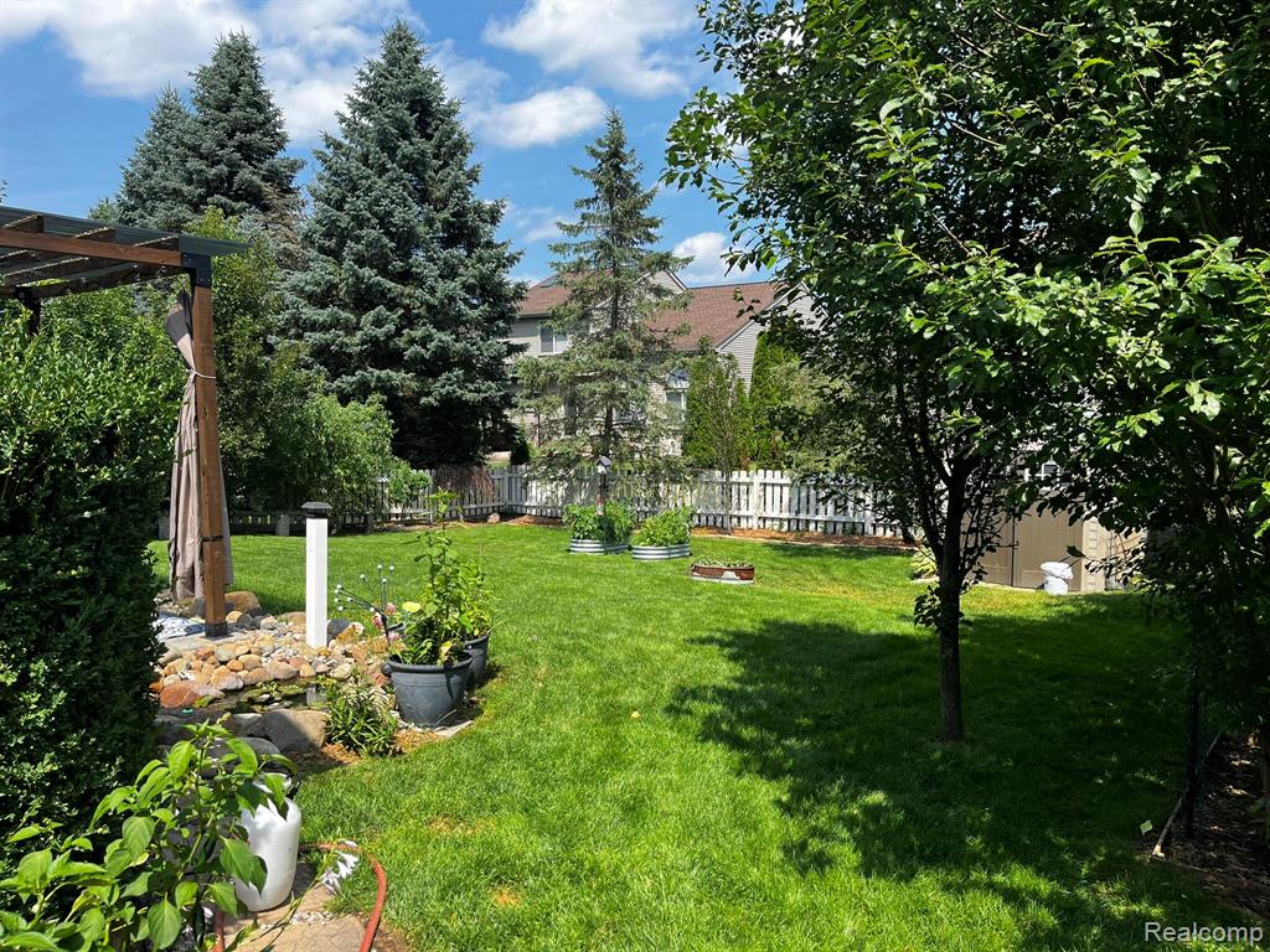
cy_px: 476
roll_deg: -1.1
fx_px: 954
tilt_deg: -2.4
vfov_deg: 53.1
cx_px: 635
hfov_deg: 67.3
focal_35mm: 26
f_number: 1.6
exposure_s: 1/1647
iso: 50
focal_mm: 5.1
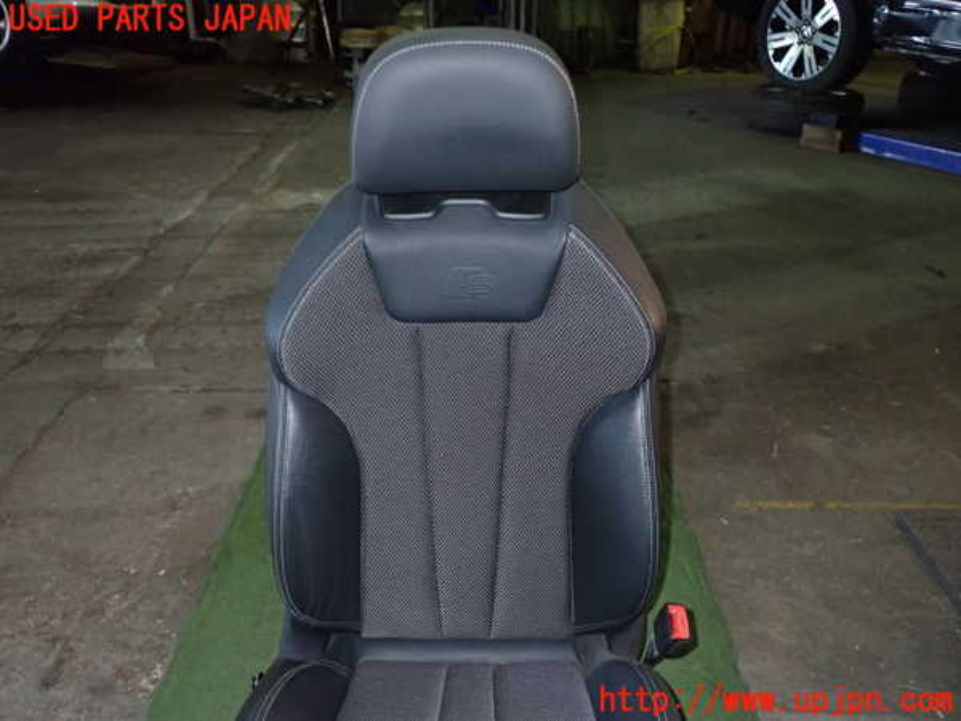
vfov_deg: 46.8
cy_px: 360
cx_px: 480
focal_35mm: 30
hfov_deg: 60.0
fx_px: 833
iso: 640
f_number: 6.3
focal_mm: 5.4
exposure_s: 1/30
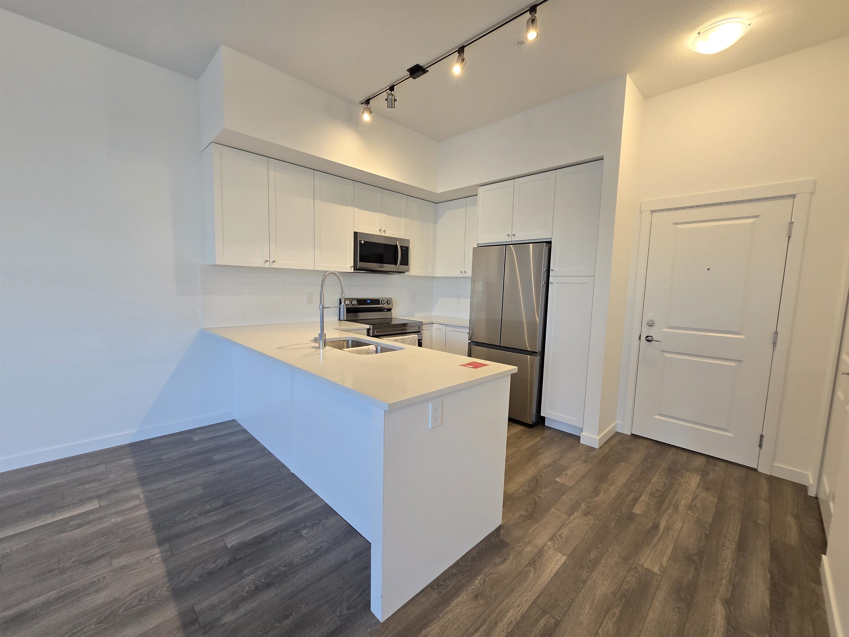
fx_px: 319
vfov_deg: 89.9
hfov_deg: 106.2
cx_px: 424
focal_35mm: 13
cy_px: 318
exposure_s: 1/60
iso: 125
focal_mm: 2.2
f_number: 2.2
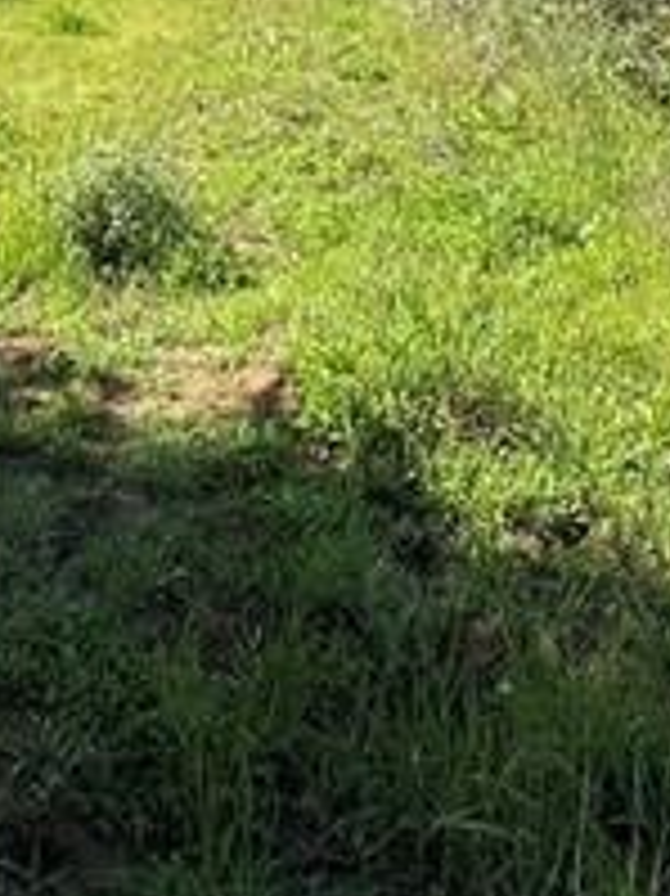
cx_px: 157
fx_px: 1395
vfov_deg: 28.0
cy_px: -329
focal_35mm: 54
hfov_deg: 26.6
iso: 50
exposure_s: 1/1949
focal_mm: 2.22
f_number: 2.2
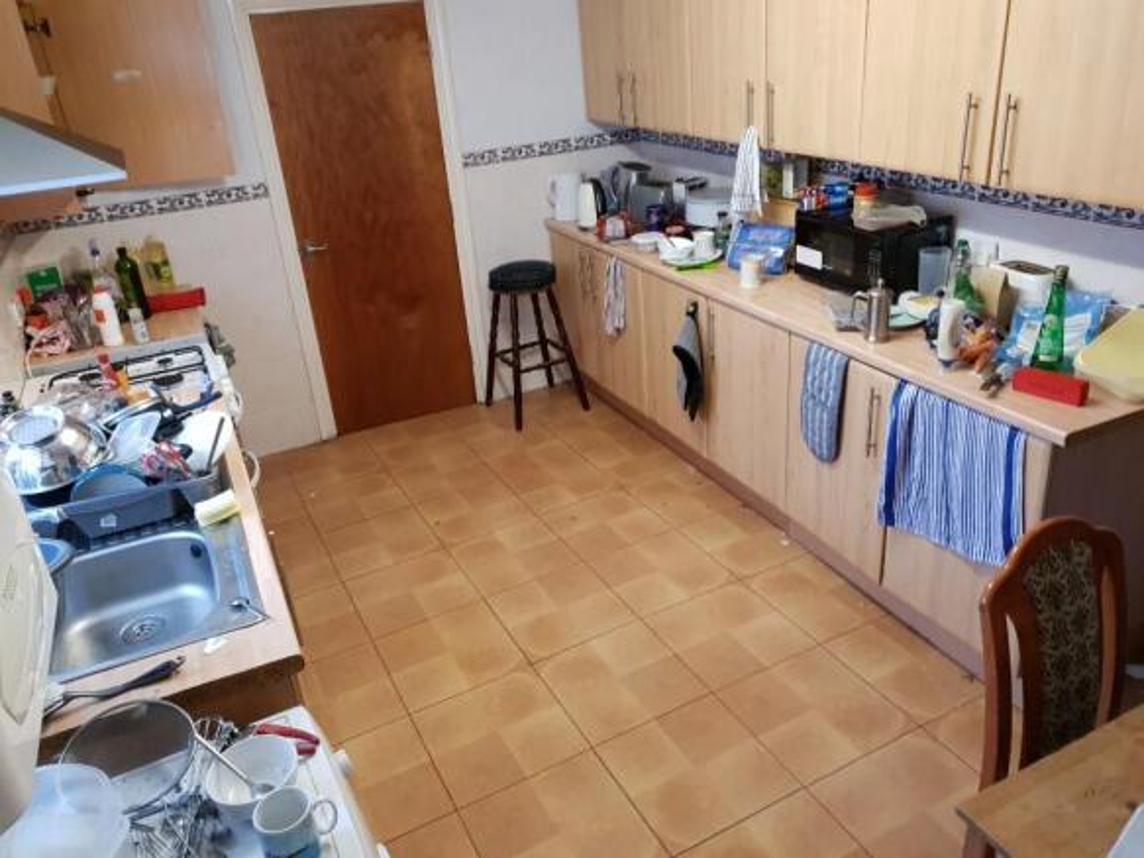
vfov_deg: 53.0
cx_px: 572
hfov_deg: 67.3
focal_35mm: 26
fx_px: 859
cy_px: 429
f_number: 1.5
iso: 250
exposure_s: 1/50
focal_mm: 4.3
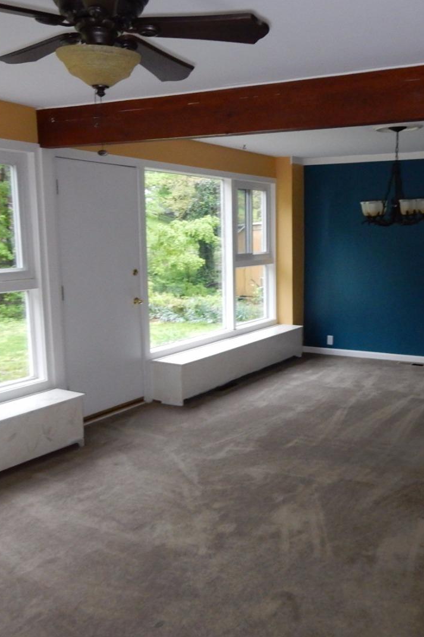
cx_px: 277
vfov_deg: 54.4
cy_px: 321
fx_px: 618
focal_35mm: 35
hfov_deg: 37.5
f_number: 3.7
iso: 400
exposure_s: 1/8
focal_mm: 4.5
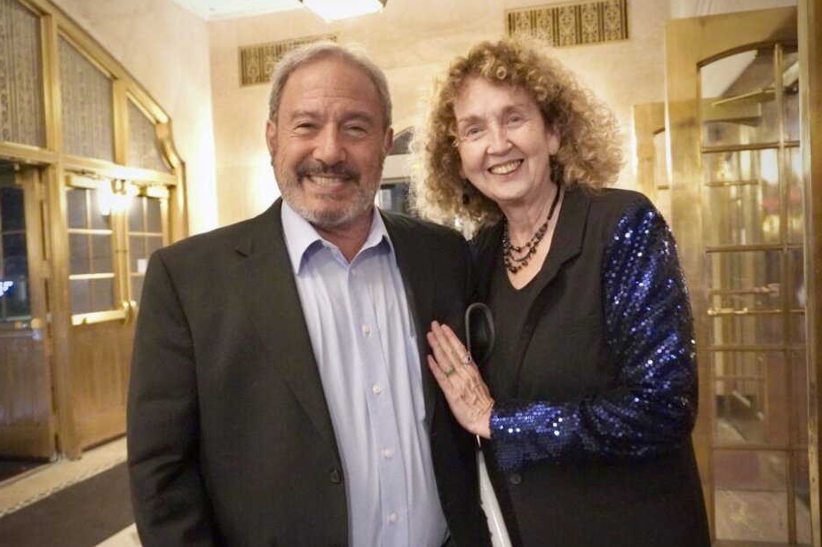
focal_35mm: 28
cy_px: 295
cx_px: 391
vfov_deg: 46.3
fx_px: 639
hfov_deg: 65.4
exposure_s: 1/50
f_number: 3.5
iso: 6400
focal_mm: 16
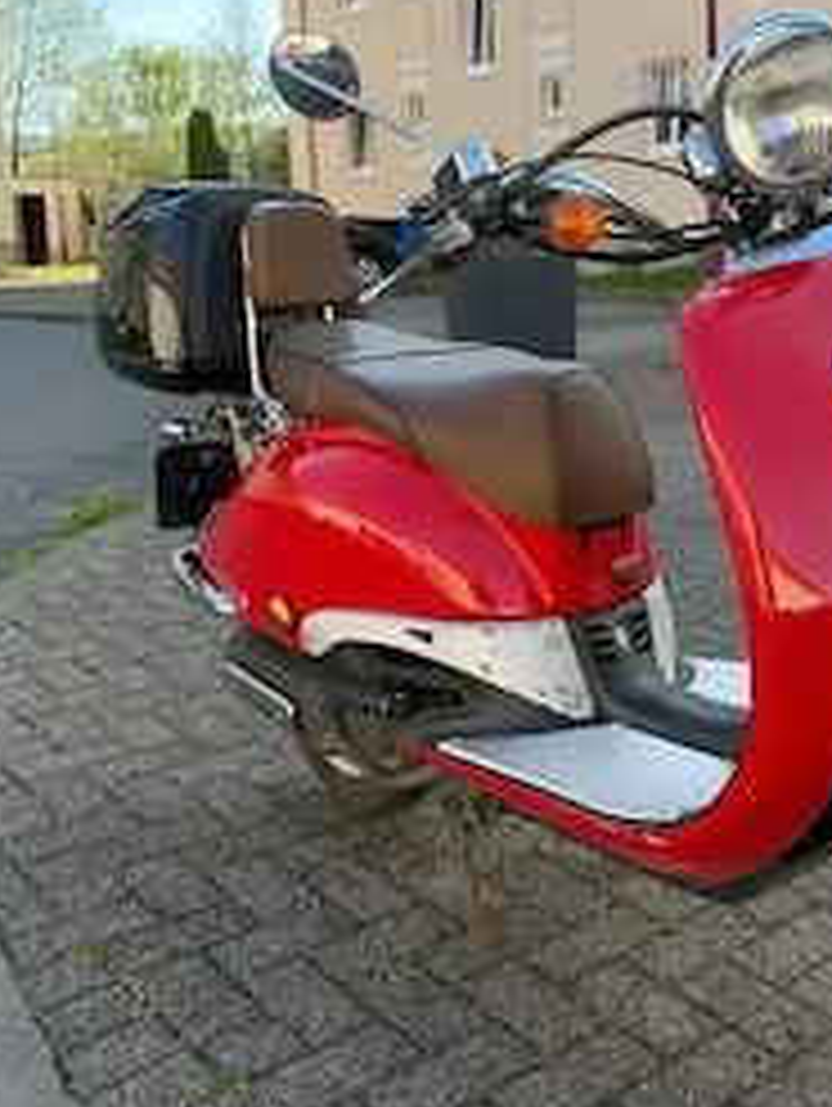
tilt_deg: -13.9
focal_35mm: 39
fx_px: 1248
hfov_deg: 35.9
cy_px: 513
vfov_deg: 47.8
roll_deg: +1.7
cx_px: 639
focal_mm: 6.76
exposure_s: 1/1046
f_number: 1.78
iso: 100
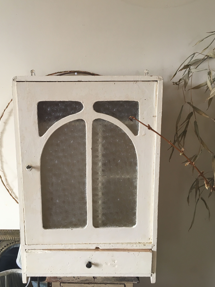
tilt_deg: -9.4
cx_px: 100
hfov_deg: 44.1
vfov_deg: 56.7
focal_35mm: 32
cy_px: 130
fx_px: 265
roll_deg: -0.2
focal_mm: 4.15
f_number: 2.2
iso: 64
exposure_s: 1/33
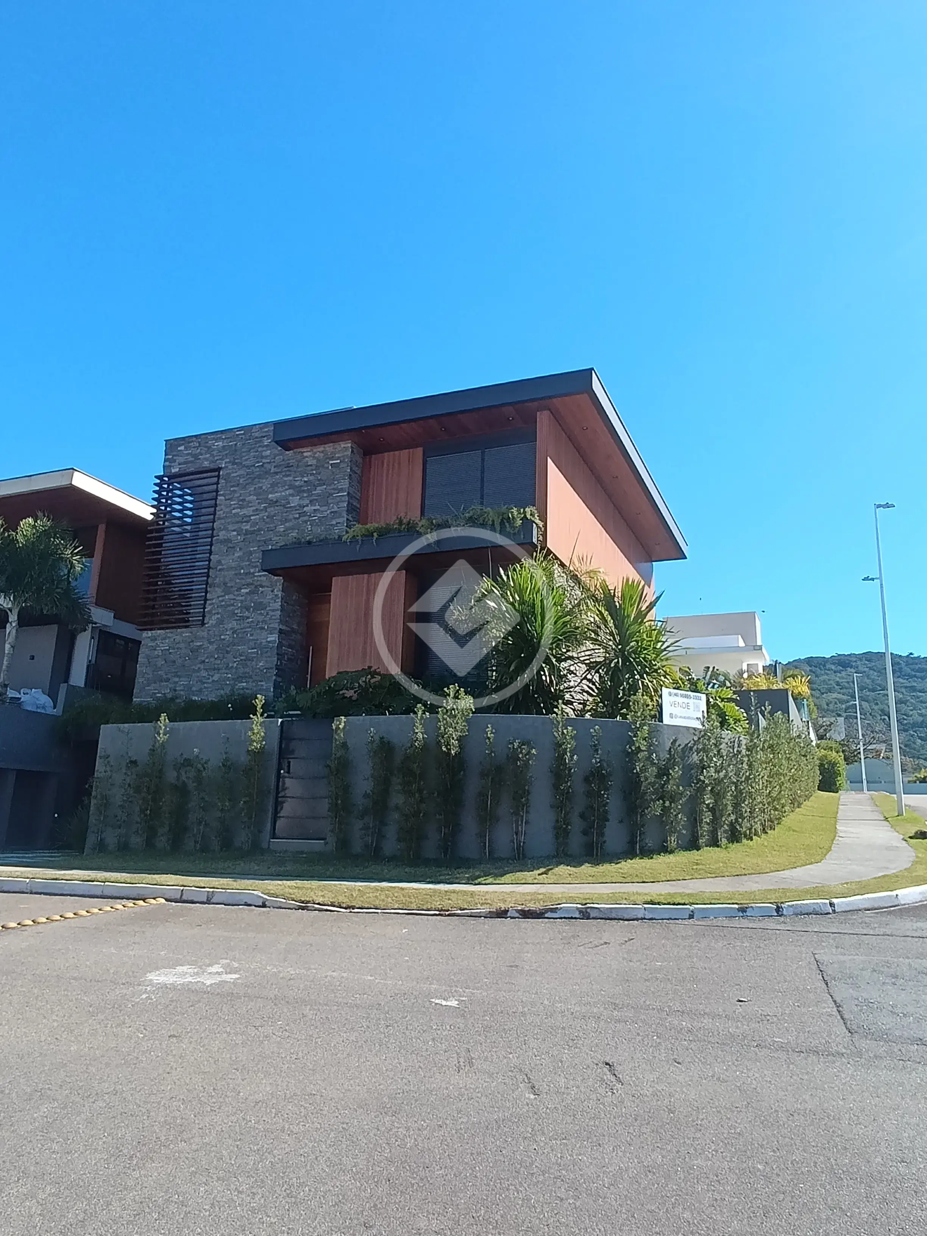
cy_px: 618
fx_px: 750
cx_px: 464
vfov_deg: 79.0
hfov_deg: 63.4
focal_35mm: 21
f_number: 2.2
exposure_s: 1/541
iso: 50
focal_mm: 1.65
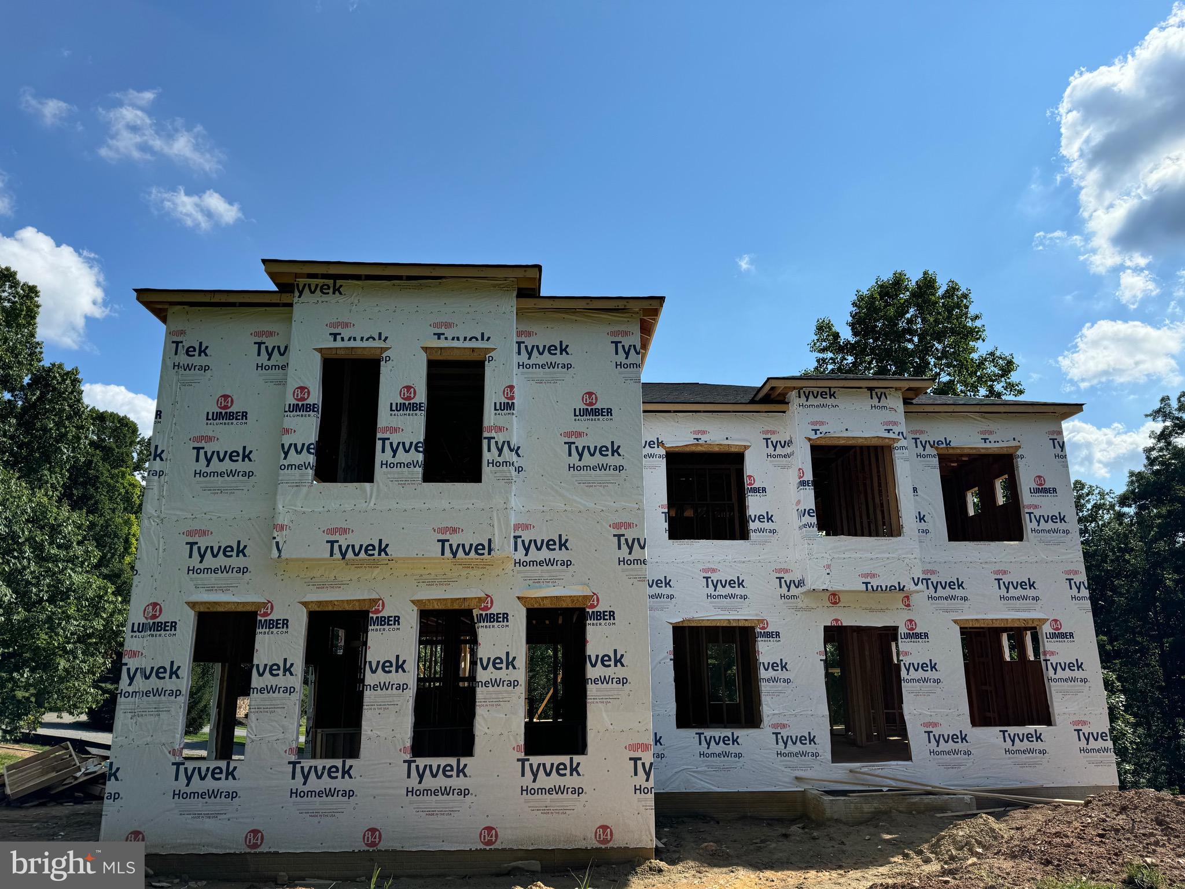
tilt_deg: +15.0
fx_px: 822
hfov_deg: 71.6
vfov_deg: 56.8
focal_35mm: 24
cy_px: 444
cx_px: 592
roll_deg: +0.2
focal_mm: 6.76
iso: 80
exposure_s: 1/6410
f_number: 1.78
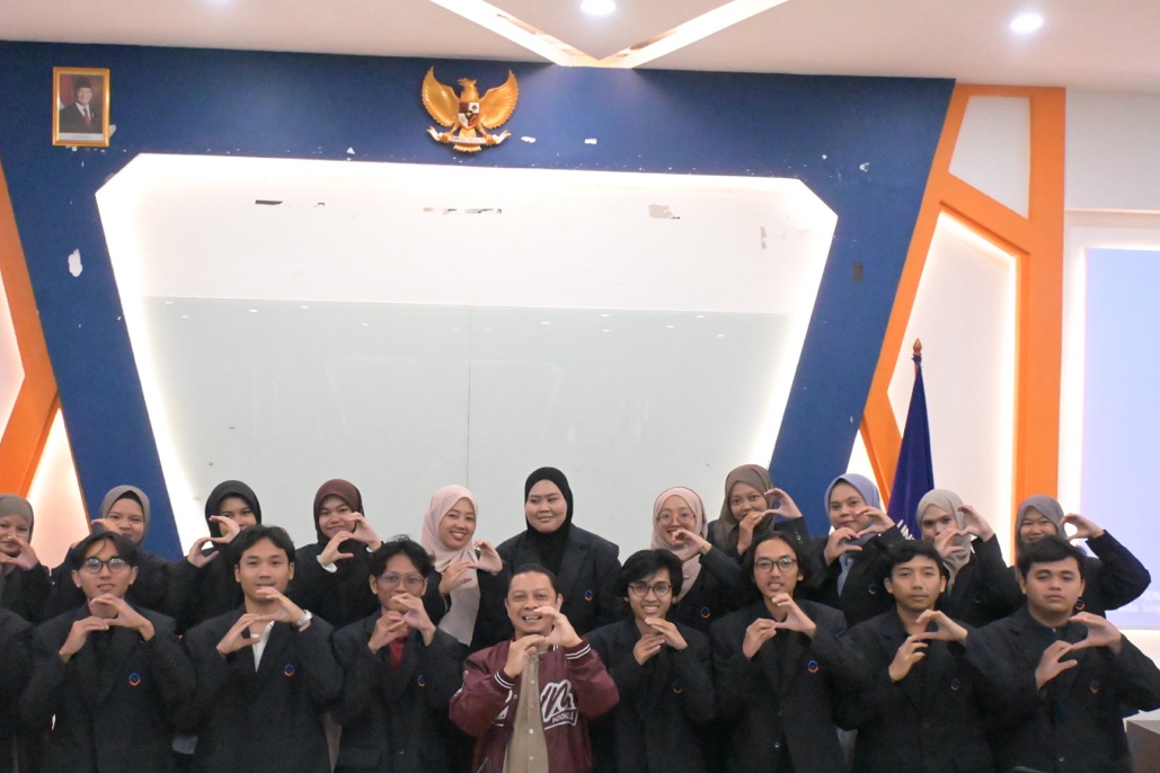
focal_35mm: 43
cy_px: 446
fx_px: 1381
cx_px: 525
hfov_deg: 45.5
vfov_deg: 31.2
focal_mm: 24.5
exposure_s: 1/500
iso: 20000
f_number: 4.2
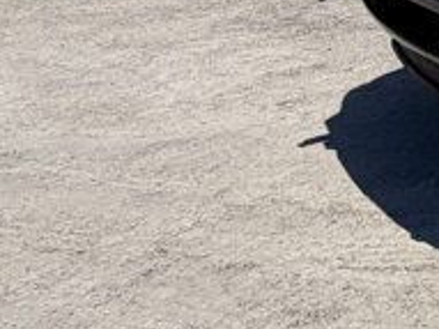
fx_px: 951
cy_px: -140
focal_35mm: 75
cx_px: 827
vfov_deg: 17.9
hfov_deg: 18.8
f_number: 2.2
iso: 20
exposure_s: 1/1901
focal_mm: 2.22
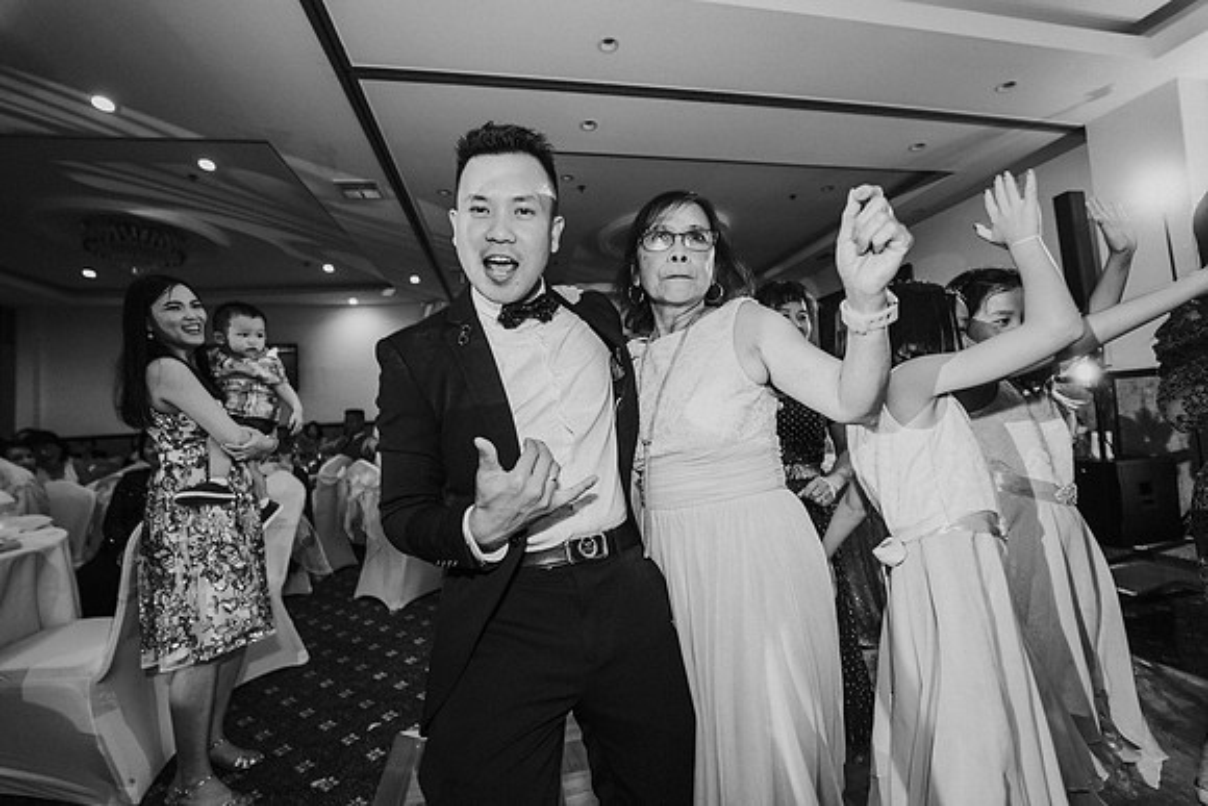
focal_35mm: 14
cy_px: 403
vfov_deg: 81.2
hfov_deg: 104.2
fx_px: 470
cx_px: 604
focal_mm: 14
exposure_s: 1/160
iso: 800
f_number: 2.8
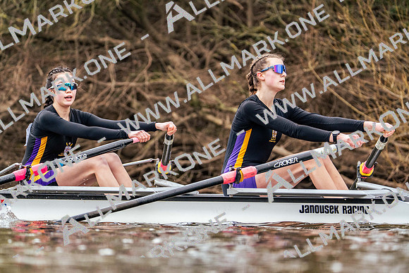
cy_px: 136
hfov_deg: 5.8
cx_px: 204
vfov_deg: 3.9
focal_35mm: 353
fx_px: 4011
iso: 3200
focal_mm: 353
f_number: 6.3
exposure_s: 1/2000
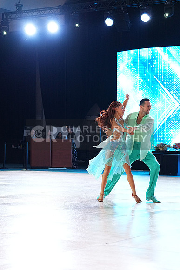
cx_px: 90
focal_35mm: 84
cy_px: 135
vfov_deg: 24.2
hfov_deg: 16.3
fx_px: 630
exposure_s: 1/400
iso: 2500
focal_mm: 84
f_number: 4
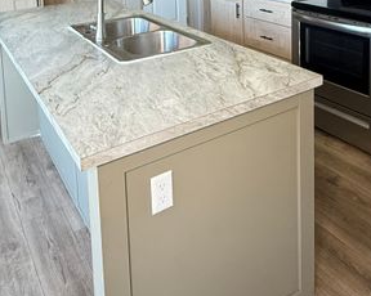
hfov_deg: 47.9
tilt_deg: -5.5
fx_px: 417
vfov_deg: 33.7
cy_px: -35
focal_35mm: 38
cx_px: 205
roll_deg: +1.2
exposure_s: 1/99
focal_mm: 2.22
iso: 320
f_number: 2.2
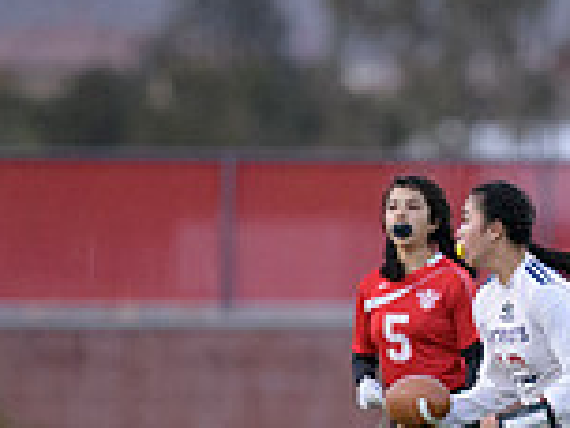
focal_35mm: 1100
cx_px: 596
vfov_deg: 1.4
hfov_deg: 1.8
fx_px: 18113
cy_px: 434
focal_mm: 300
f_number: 2.8
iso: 5000
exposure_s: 1/3200
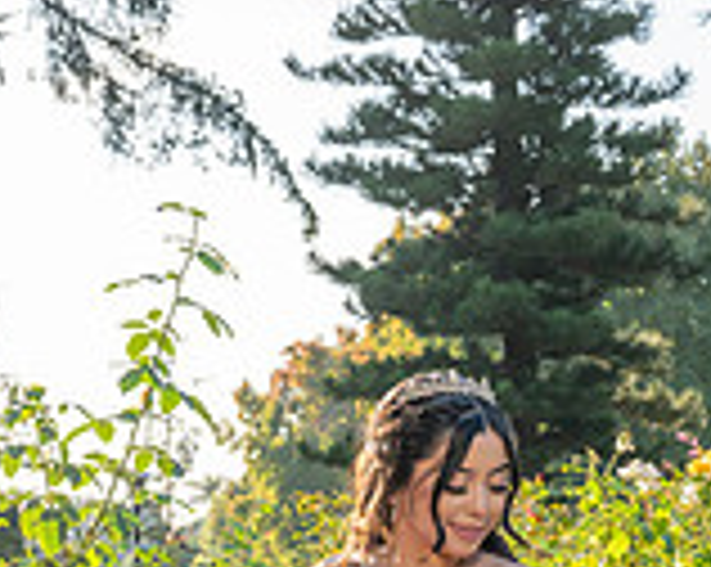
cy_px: 821
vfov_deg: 11.9
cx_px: 382
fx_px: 2606
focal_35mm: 124
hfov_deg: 15.5
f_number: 6.3
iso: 200
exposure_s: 1/200
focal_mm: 36
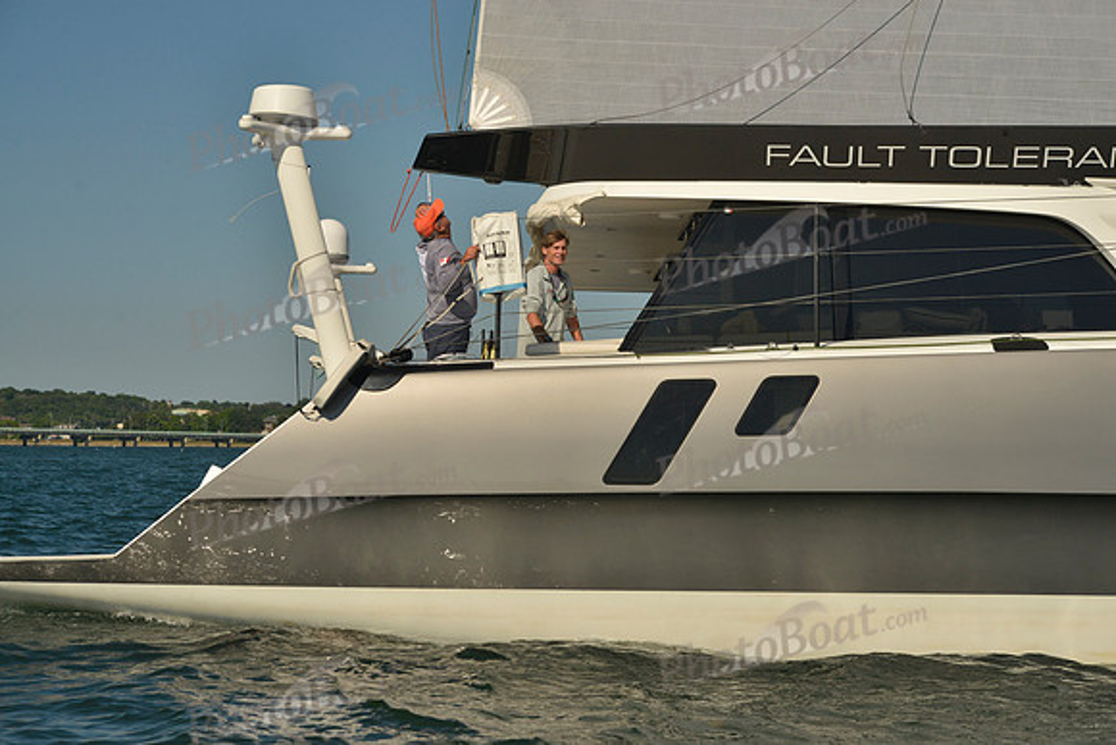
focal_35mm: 98
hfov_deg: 20.8
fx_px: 3039
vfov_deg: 14.0
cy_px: 372
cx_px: 558
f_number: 9
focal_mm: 98
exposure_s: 1/1250
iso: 400
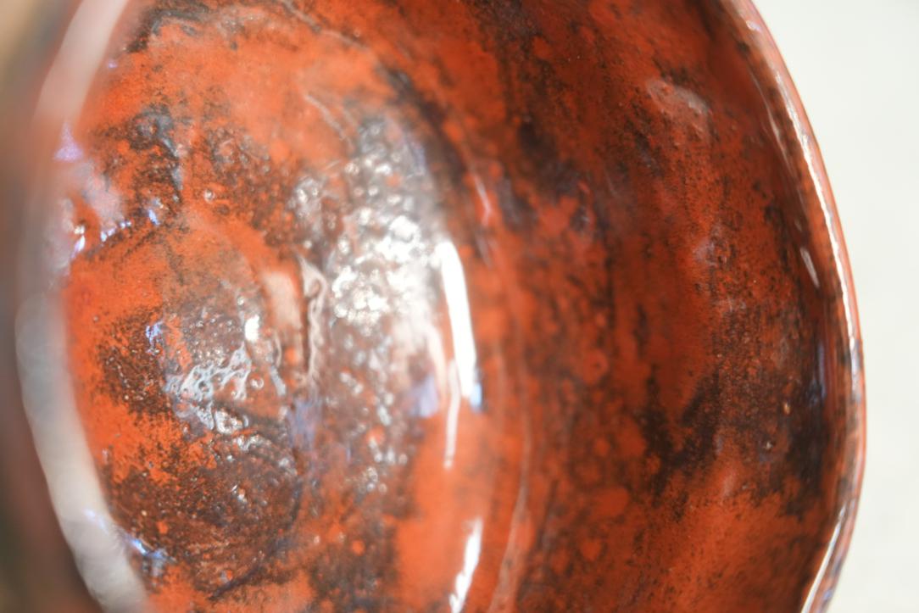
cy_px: 306
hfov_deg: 19.5
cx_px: 460
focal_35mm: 105
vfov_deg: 13.0
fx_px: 2681
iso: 4000
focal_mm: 105
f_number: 4
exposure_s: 1/125
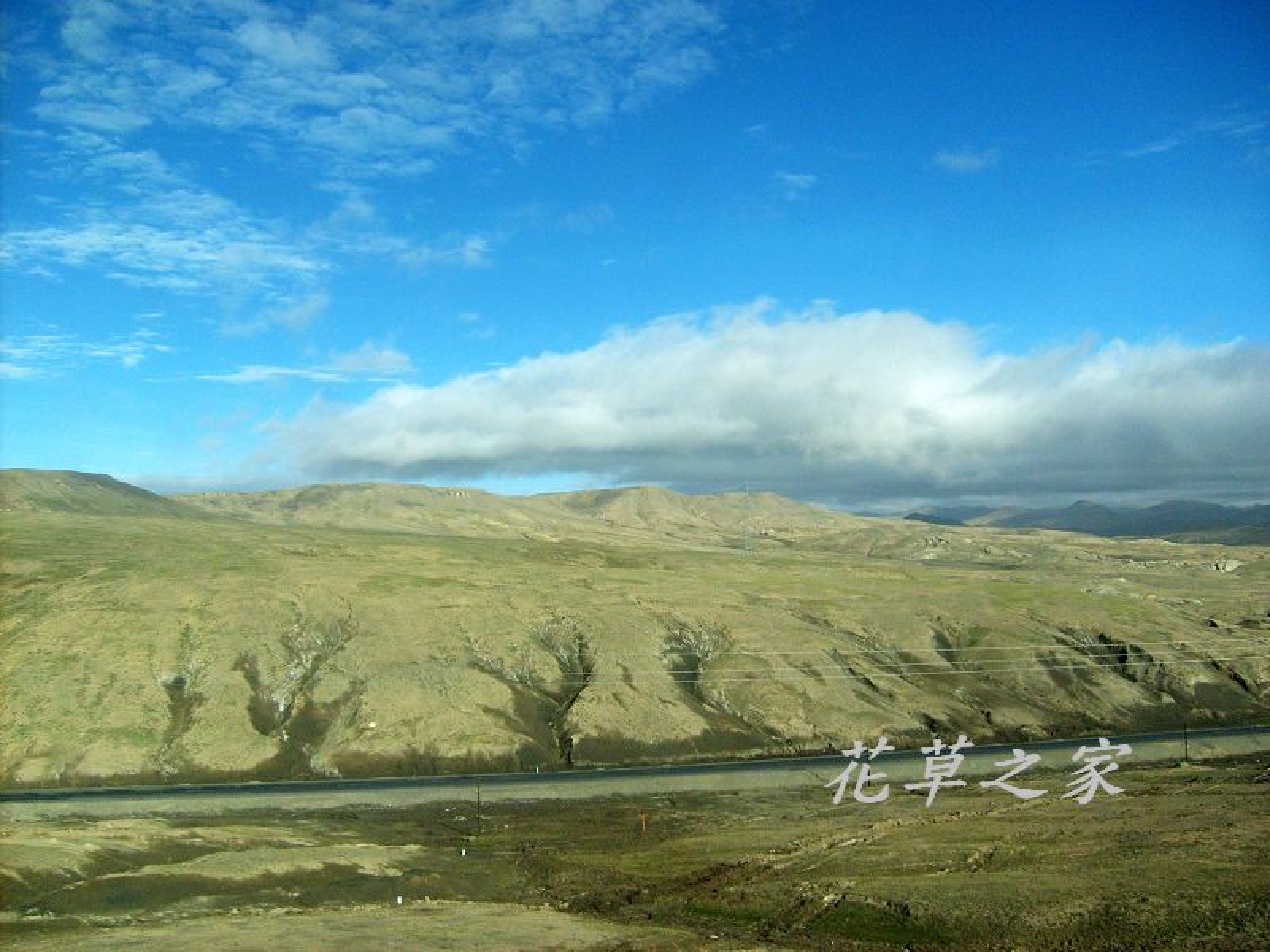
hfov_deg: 52.6
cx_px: 635
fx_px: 1284
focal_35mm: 35
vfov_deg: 40.7
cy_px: 476
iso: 80
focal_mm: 5.8
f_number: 7.1
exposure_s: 1/250
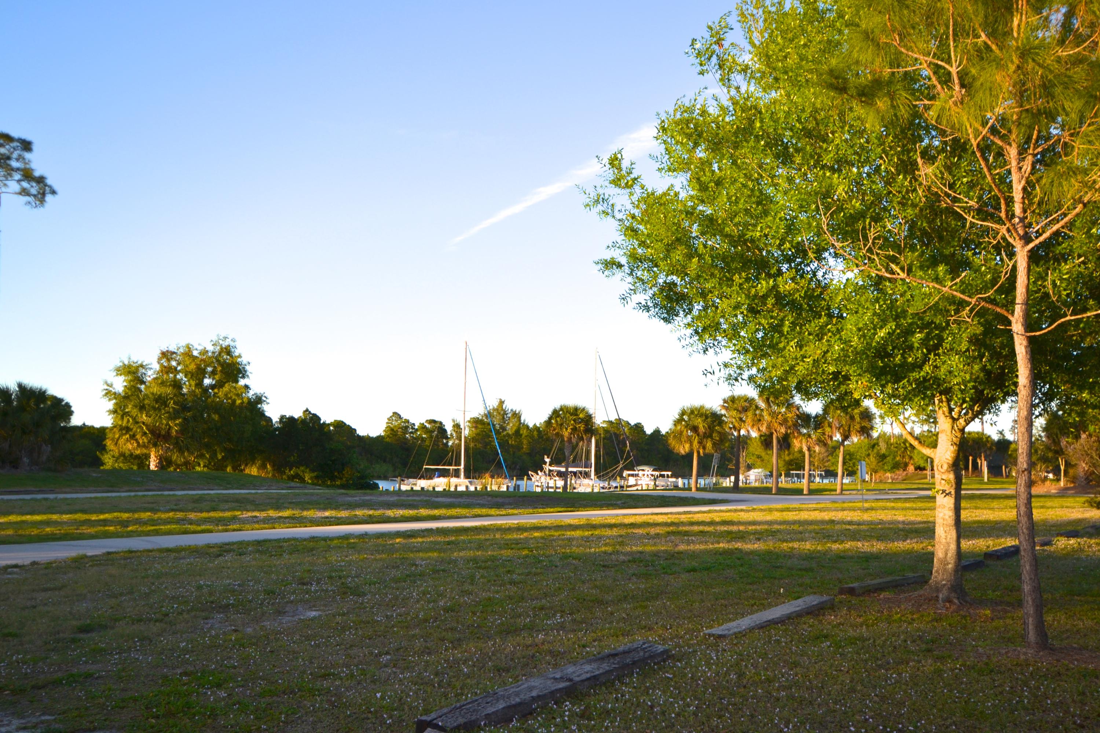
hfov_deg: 53.1
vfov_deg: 36.9
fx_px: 1100
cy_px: 366
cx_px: 550
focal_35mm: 36
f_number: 5.6
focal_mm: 24
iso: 100
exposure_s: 1/200
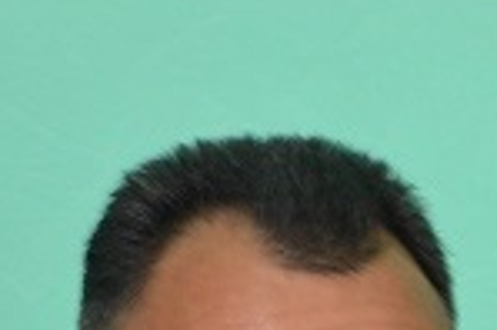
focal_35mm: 675
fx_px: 9310
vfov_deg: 2.0
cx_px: 520
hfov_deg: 3.1
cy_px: 673
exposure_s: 1/60
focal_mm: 105
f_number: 5.6
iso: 1800
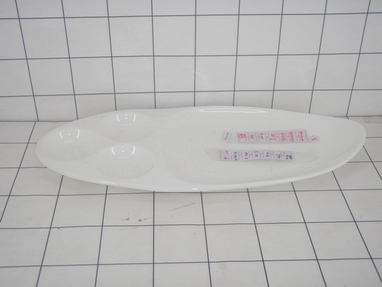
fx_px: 563
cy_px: 144
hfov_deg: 37.5
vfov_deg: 28.6
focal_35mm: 51
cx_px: 191
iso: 80
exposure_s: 1/60
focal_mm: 9.13
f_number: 4
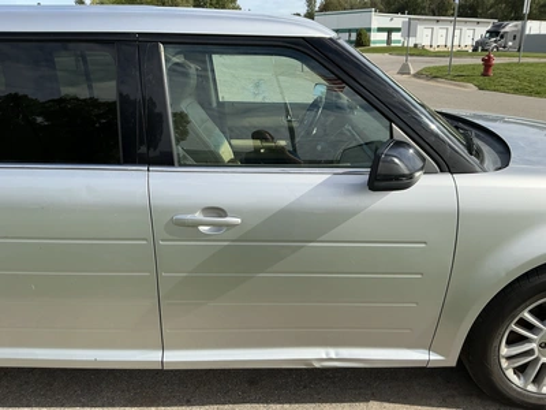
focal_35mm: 28
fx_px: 442
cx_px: 273
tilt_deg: -17.8
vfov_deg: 49.7
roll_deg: -2.5
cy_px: 205
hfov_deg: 63.4
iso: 25
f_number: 1.8
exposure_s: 1/1626
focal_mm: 3
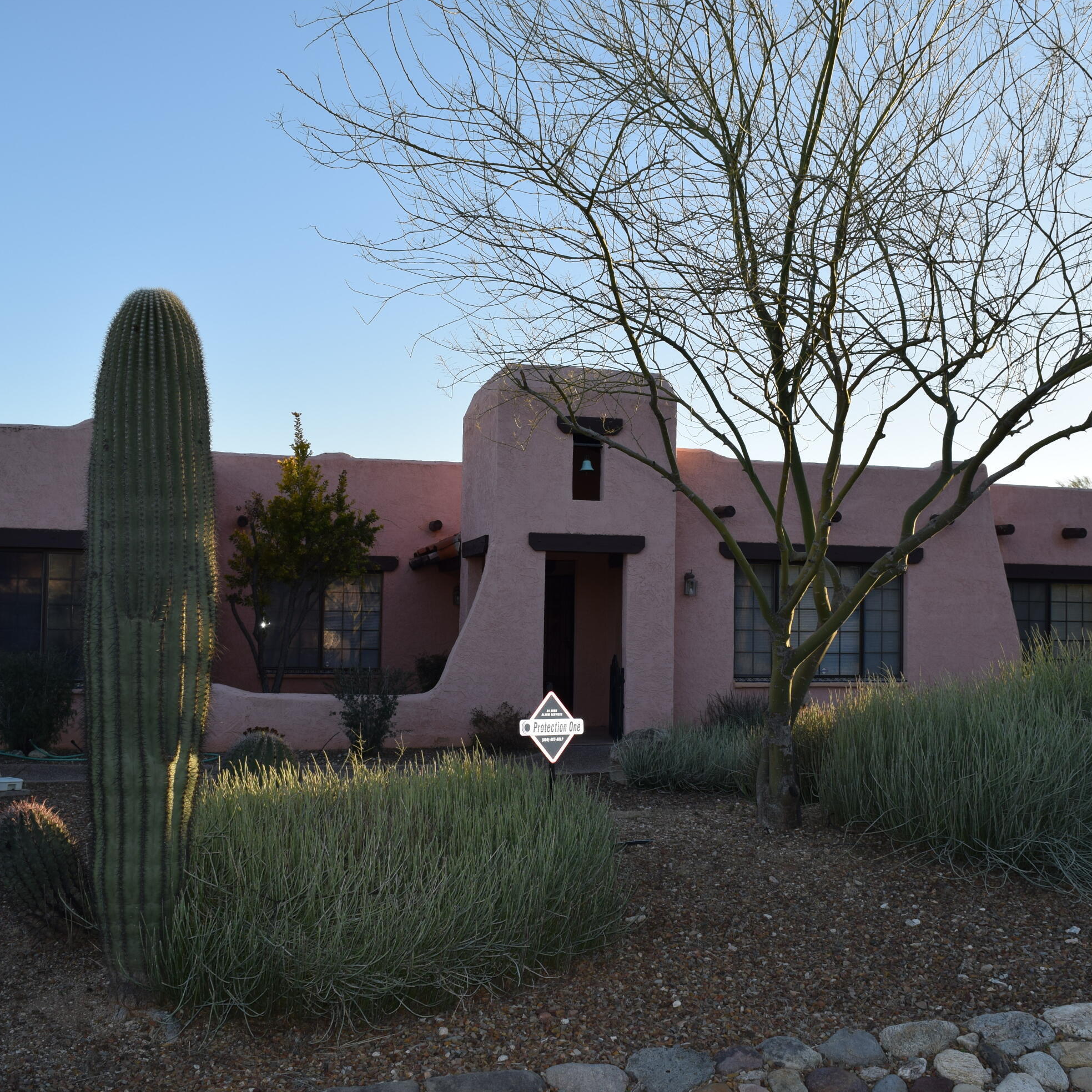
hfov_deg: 47.2
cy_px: 547
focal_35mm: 35
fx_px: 1249
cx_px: 588
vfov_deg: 47.2
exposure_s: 1/160
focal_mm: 18
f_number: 6.3
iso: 100
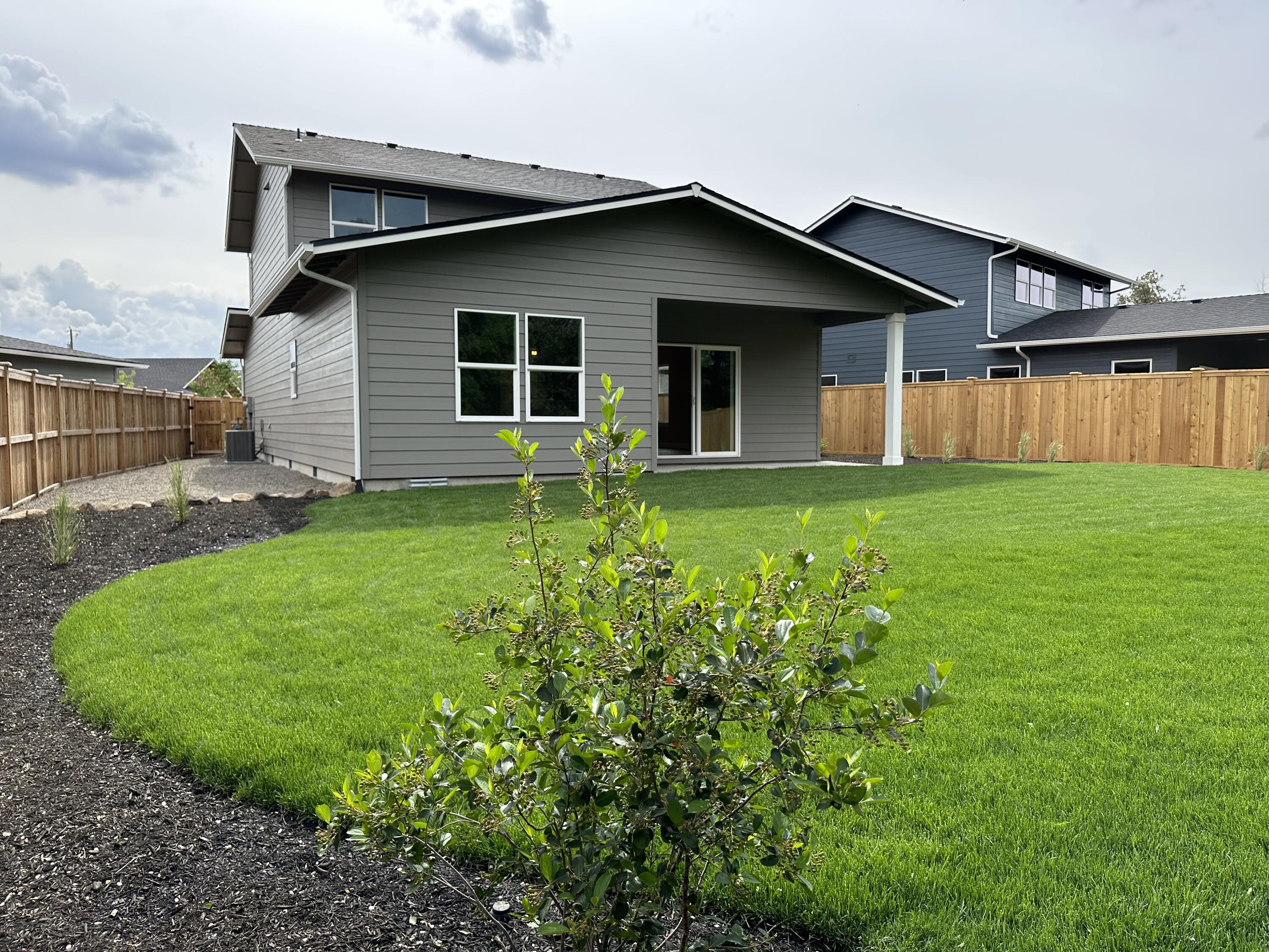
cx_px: 634
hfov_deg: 71.6
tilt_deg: -3.8
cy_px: 476
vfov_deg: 56.8
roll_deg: +0.3
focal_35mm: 24
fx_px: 880
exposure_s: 1/2591
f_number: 1.78
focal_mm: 6.86
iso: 80
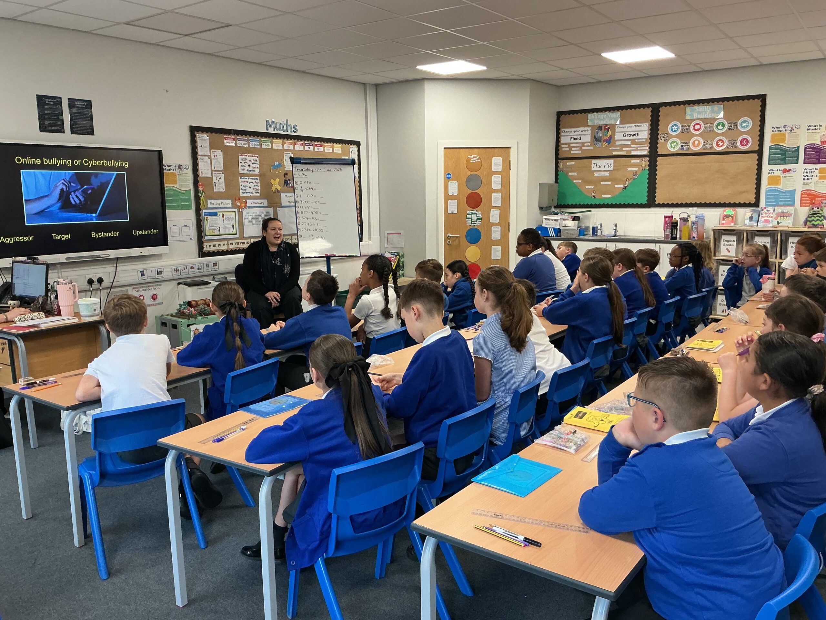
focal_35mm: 29
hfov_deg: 61.7
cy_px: 310
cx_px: 413
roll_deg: +0.9
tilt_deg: -10.5
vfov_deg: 48.2
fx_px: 692
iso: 100
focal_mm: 3
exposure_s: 1/60
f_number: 1.8
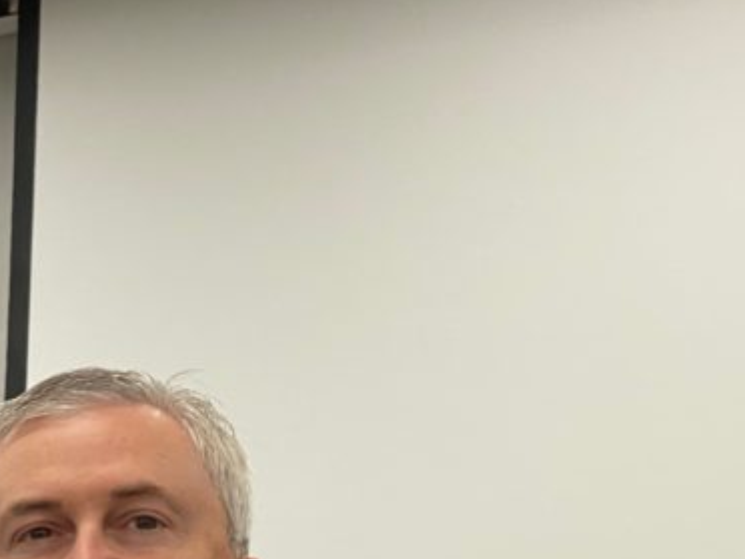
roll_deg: -1.8
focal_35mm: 143
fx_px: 3078
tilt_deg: +10.9
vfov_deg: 10.2
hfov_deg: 13.8
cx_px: 236
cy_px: 693
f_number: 2
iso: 80
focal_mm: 6
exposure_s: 1/116
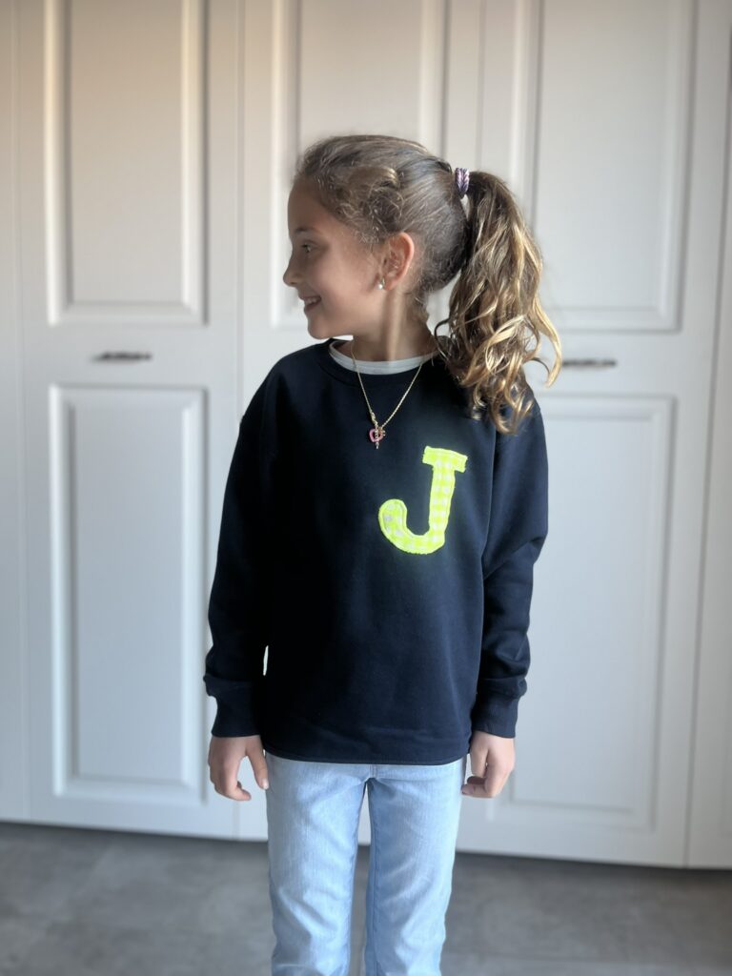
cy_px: 488
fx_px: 733
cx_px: 366
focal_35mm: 26
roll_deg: -1.4
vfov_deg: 67.3
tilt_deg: -4.4
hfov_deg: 53.1
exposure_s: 1/94
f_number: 1.6
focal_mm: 5.1
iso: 125
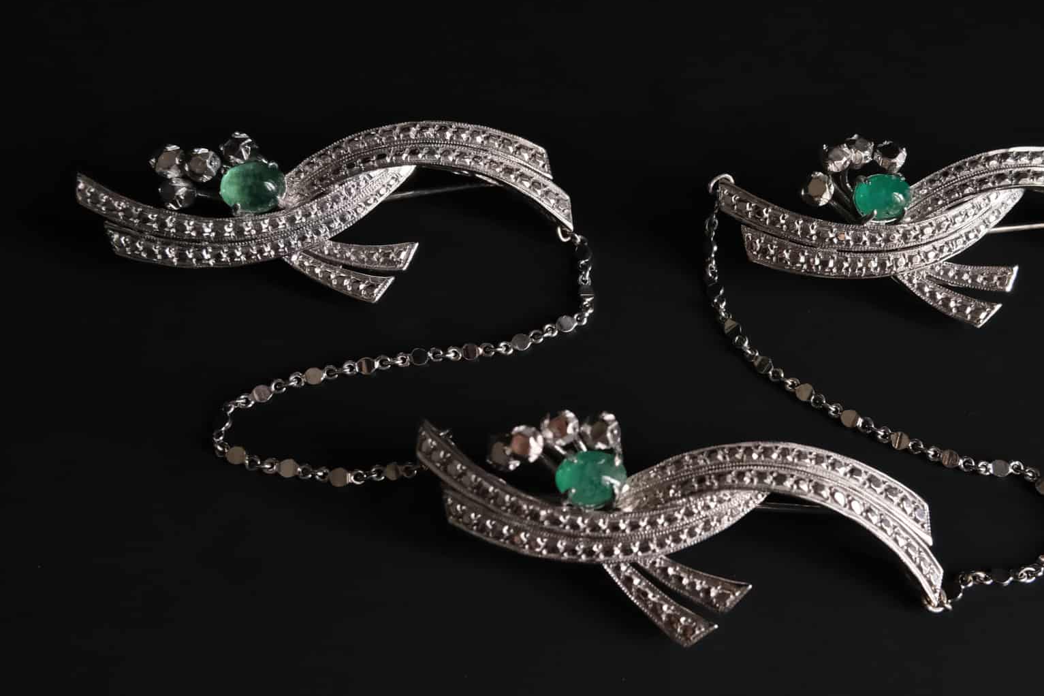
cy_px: 352
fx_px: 870
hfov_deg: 61.3
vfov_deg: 43.6
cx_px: 632
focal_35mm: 30
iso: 1600
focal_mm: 15
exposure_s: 1/15
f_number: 7.1
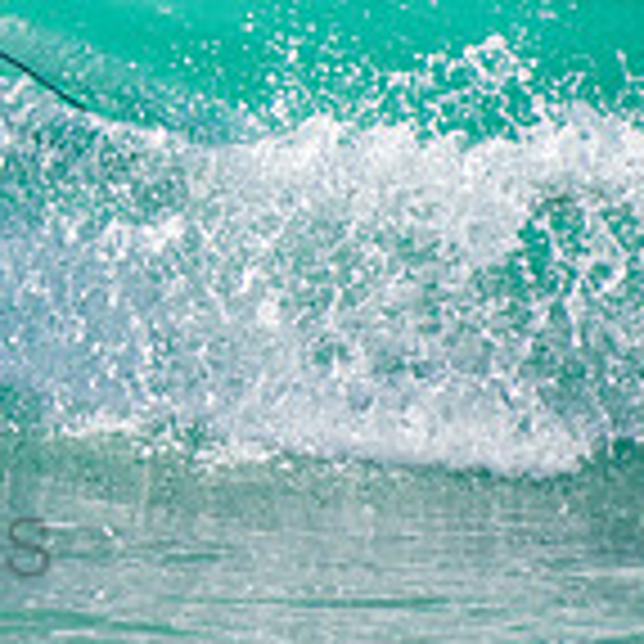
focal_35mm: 2068
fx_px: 43528
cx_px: -297
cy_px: -209
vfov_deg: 0.8
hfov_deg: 0.8
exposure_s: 1/2000
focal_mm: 400
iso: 320
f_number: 5.6
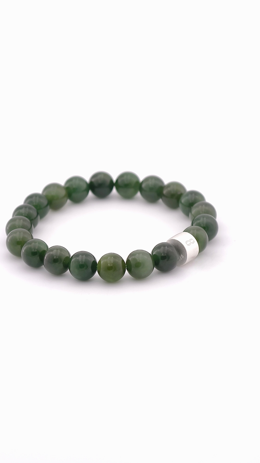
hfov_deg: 8.6
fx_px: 1729
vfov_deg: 15.2
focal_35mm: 141
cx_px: 121
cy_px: 231
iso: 200
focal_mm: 22.48
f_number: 2.67
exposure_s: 1/400
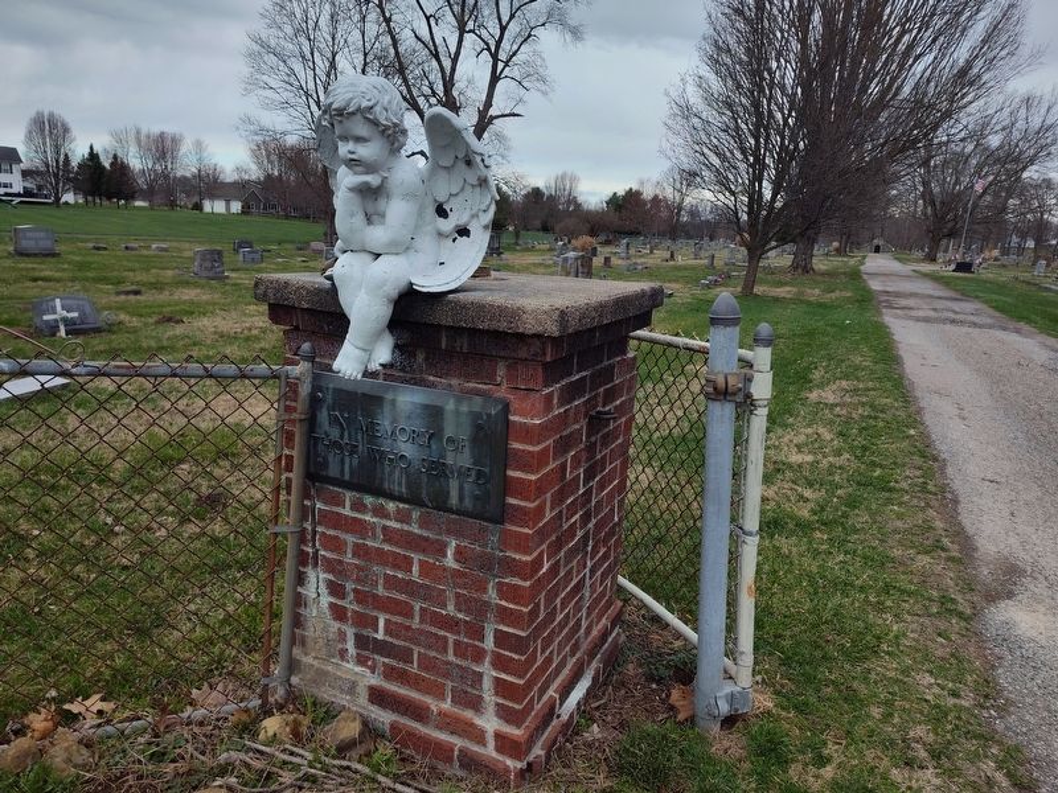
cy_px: 396
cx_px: 529
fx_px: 703
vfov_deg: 58.9
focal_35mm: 23
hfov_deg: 73.9
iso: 100
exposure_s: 1/577
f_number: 1.8
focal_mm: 5.56
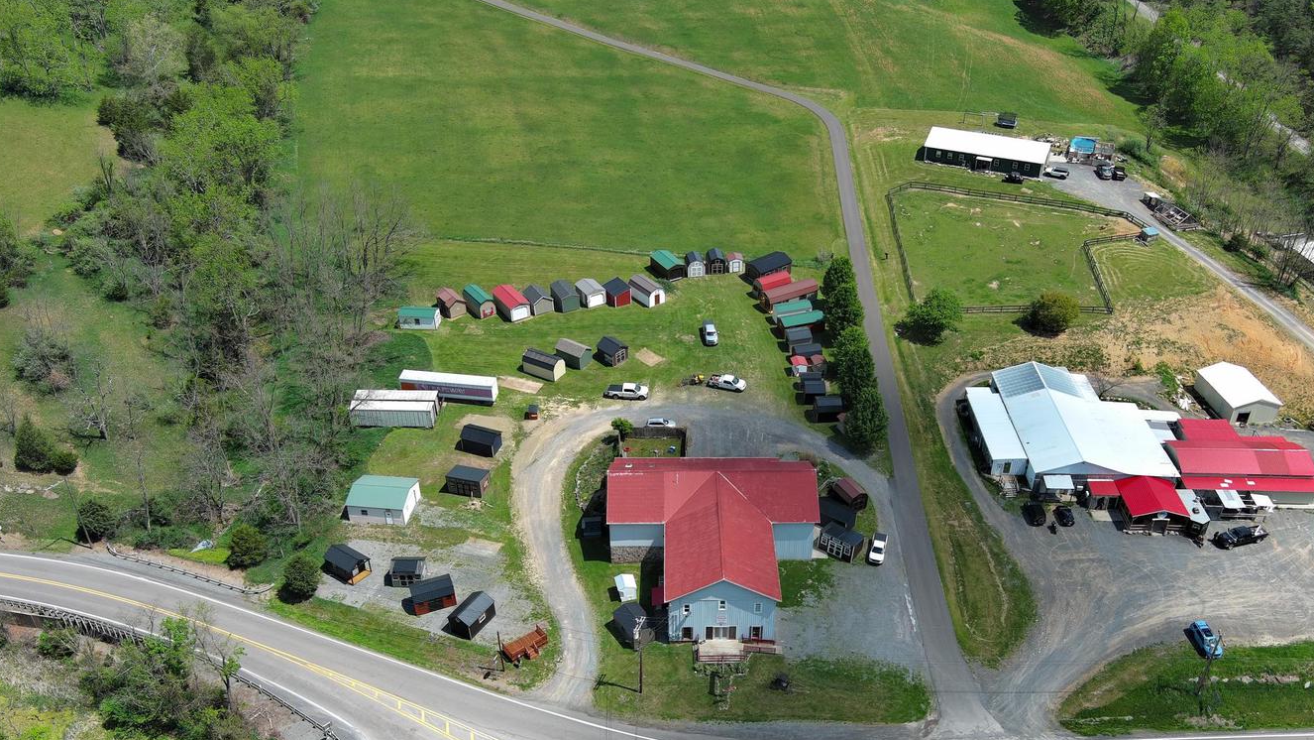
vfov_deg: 35.4
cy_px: 473
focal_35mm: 33
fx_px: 1150
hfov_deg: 59.4
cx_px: 703
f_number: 2.8
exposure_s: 1/1185
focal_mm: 10.57
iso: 101
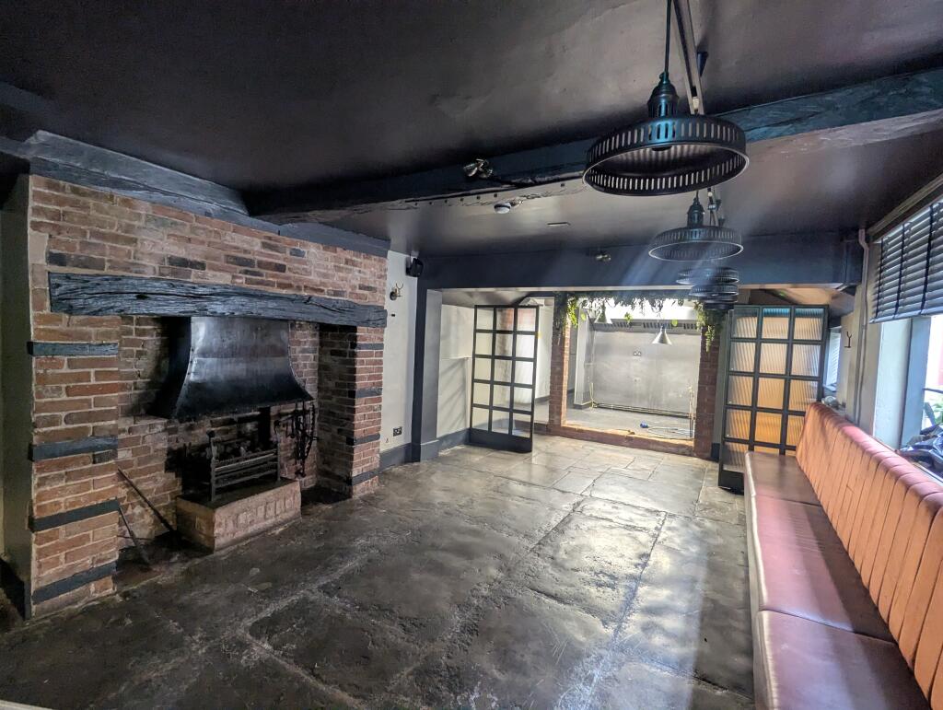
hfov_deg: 94.4
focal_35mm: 16
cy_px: 355
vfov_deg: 78.2
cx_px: 472
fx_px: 436
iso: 163
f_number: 2.2
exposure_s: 1/25
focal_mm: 2.35
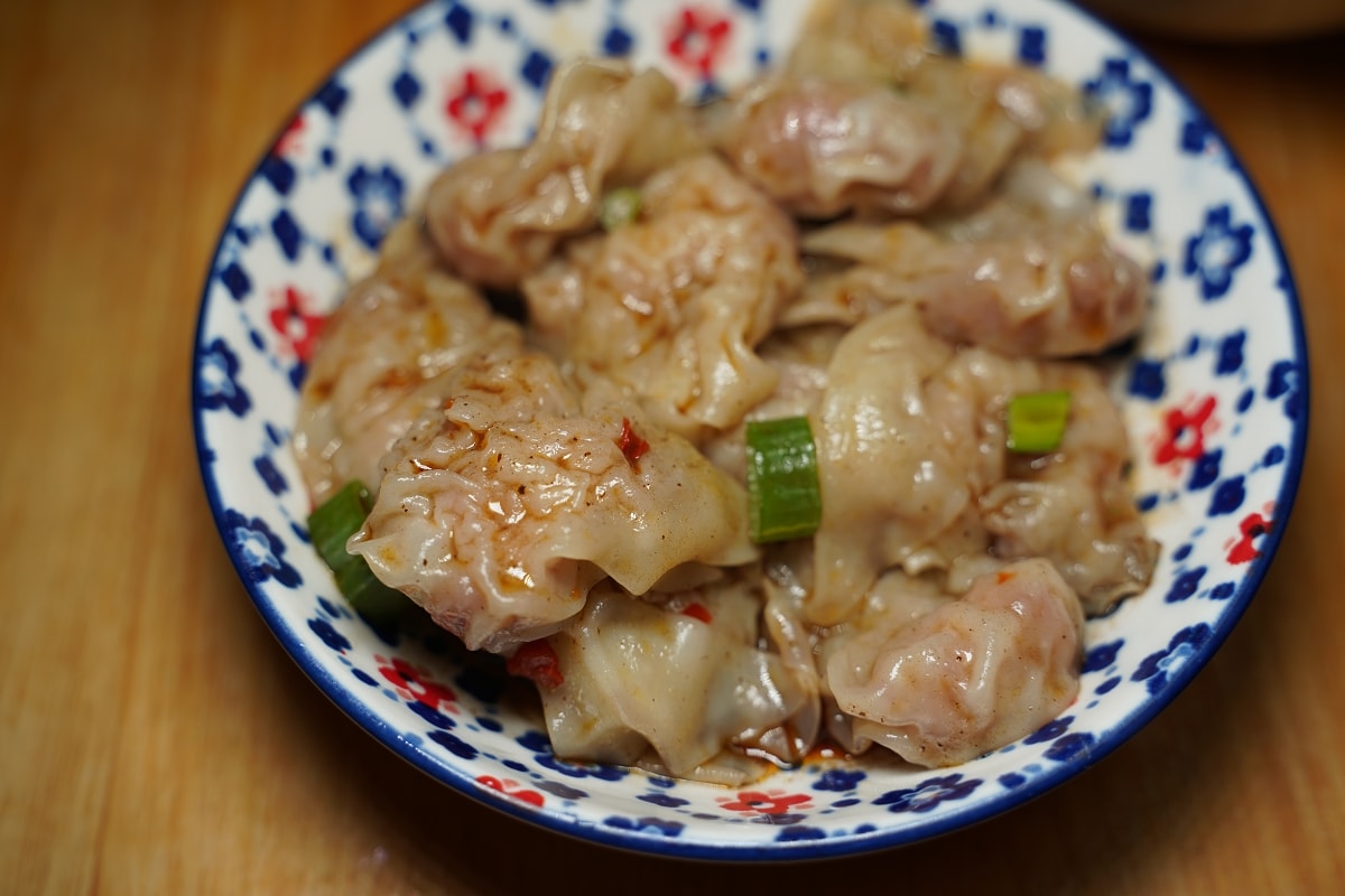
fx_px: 1831
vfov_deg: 27.5
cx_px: 672
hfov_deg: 40.3
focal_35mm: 49
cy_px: 448
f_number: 4
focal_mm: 49
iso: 100
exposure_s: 1/60
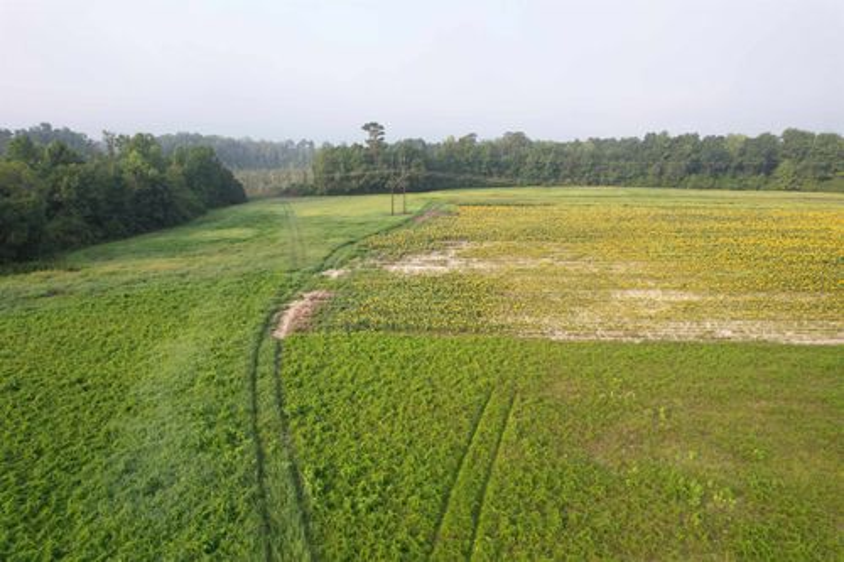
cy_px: 281
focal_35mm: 22
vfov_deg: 57.2
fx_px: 516
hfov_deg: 78.6
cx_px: 422
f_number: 2.8
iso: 100
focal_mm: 8.38
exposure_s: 1/500
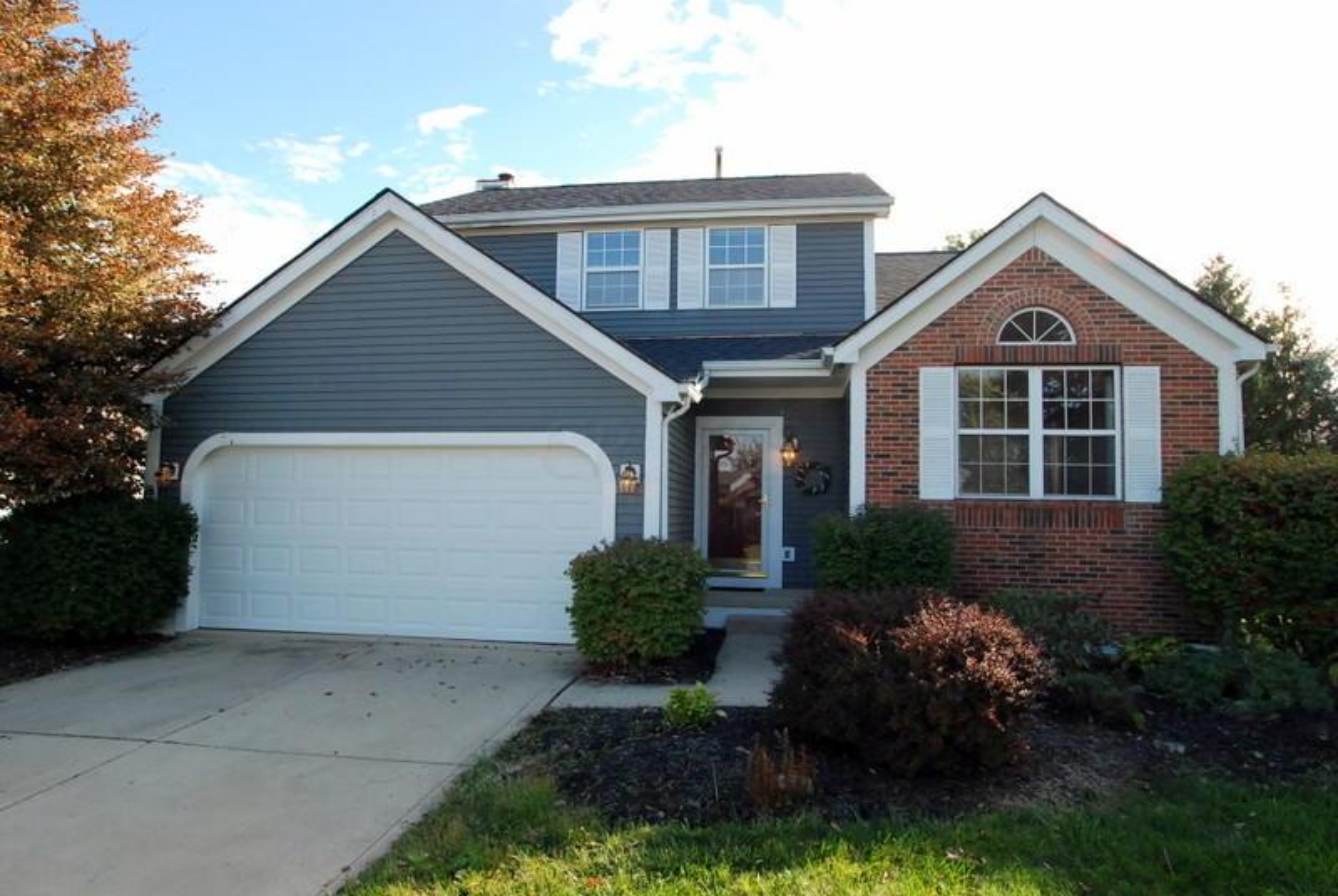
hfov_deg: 81.1
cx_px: 669
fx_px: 782
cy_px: 448
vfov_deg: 59.7
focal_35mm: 21
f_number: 9
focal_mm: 14
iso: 800
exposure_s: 1/320
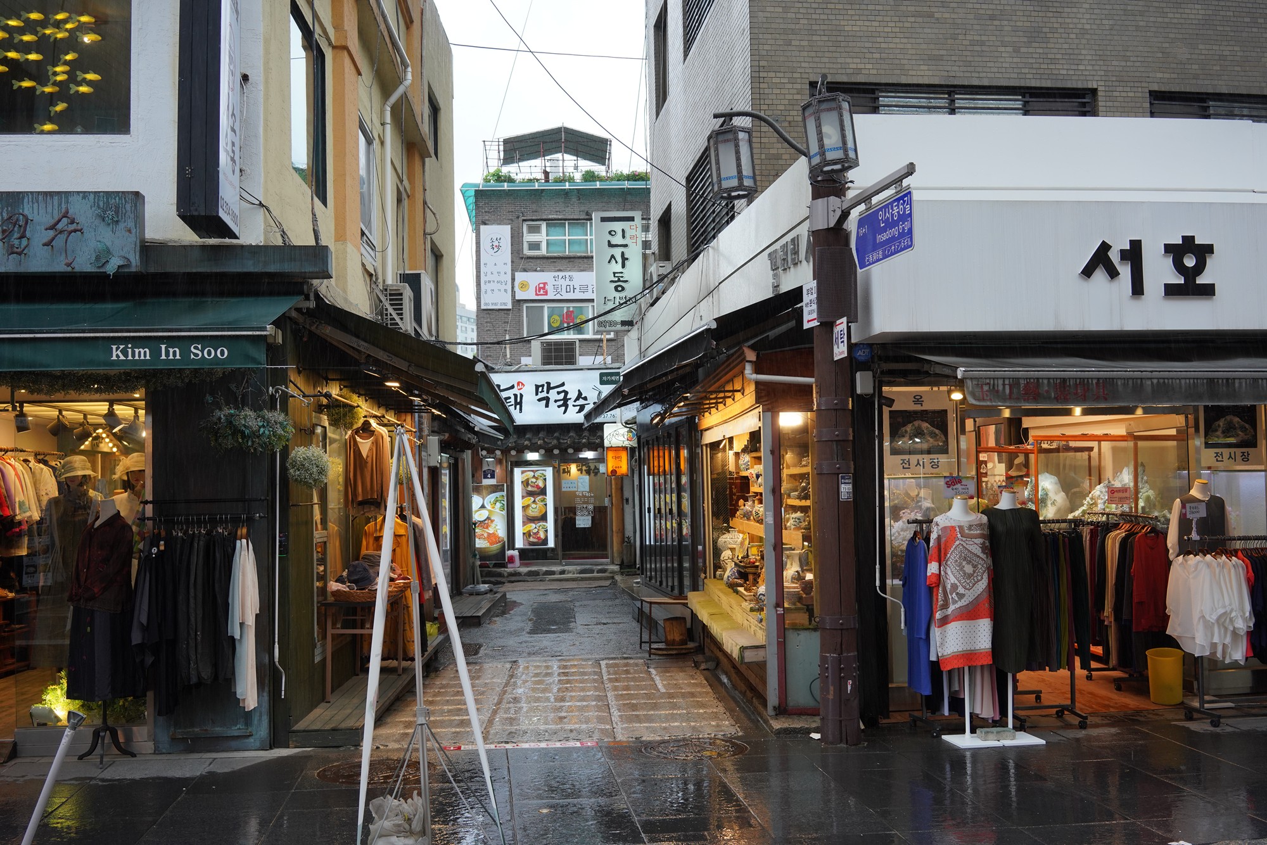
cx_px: 634
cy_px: 422
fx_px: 1232
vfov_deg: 37.9
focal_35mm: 35
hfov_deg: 54.4
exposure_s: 1/100
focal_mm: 35
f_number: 7.1
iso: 640
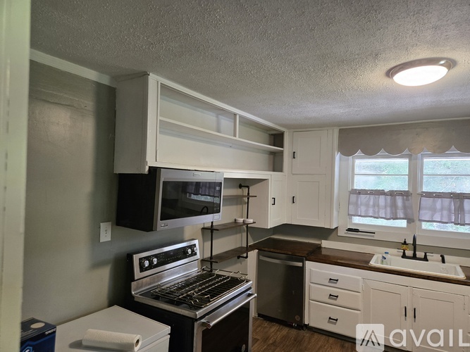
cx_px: 235
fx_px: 312
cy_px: 176
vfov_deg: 58.9
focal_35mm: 23
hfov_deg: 73.9
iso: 320
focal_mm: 5.4
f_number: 1.8
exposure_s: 1/120
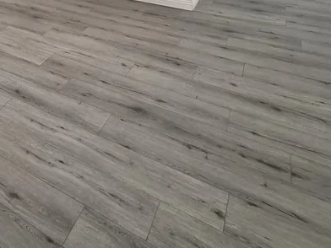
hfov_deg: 48.0
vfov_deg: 33.5
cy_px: -53
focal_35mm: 34
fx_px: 325
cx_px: 30
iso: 200
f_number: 2.2
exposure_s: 1/60
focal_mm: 1.7
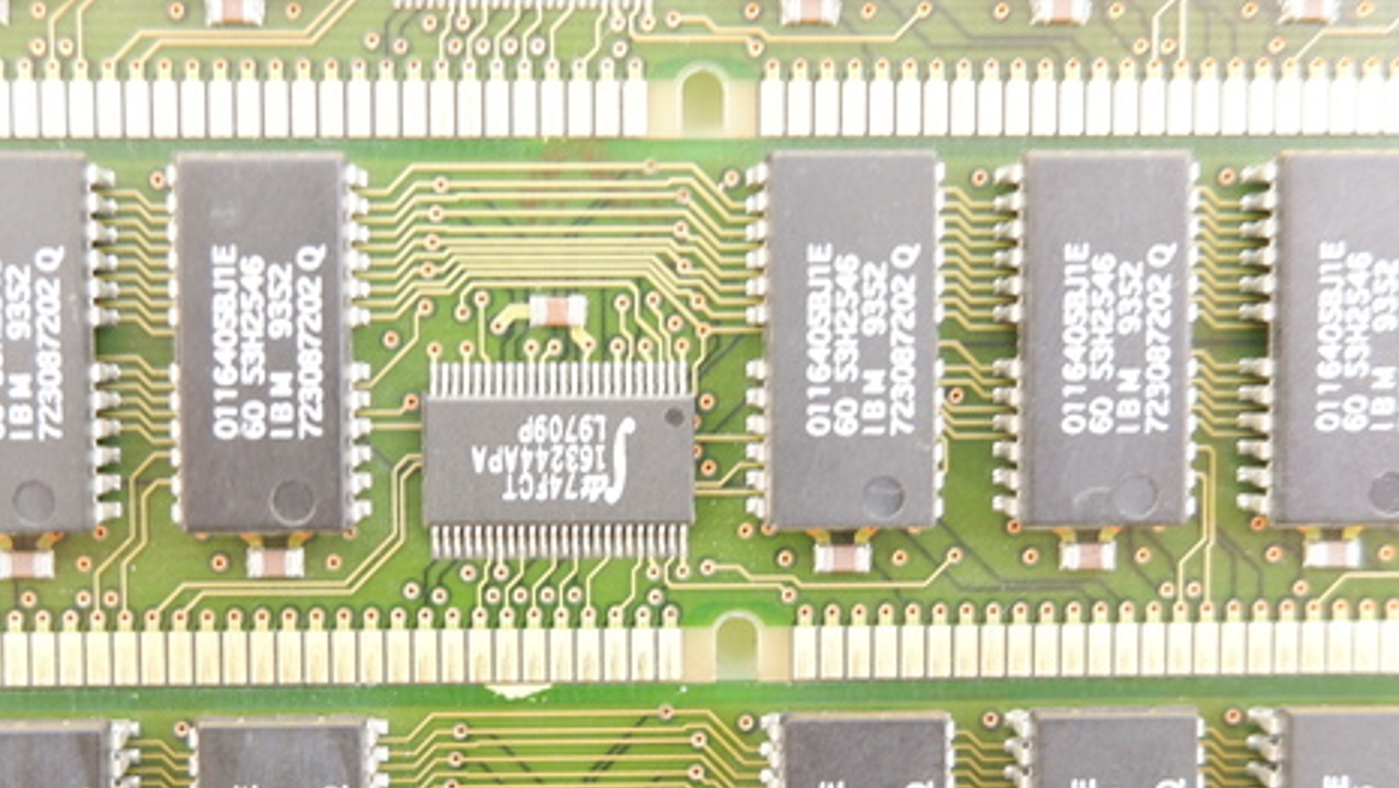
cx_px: 620
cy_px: 480
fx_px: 1967
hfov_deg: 39.1
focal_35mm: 53
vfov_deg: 22.6
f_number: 3.5
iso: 800
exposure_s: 1/25
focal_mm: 15.2
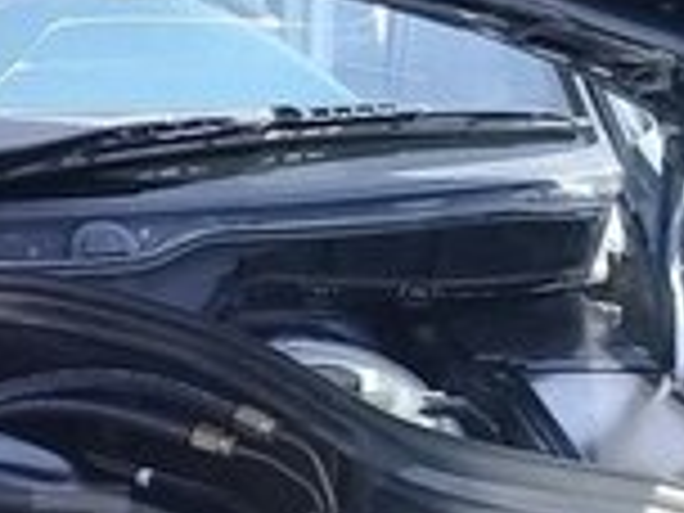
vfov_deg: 10.9
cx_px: -328
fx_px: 2668
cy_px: 551
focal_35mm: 135
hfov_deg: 13.8
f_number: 2.2
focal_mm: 3.3
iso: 50
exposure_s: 1/165
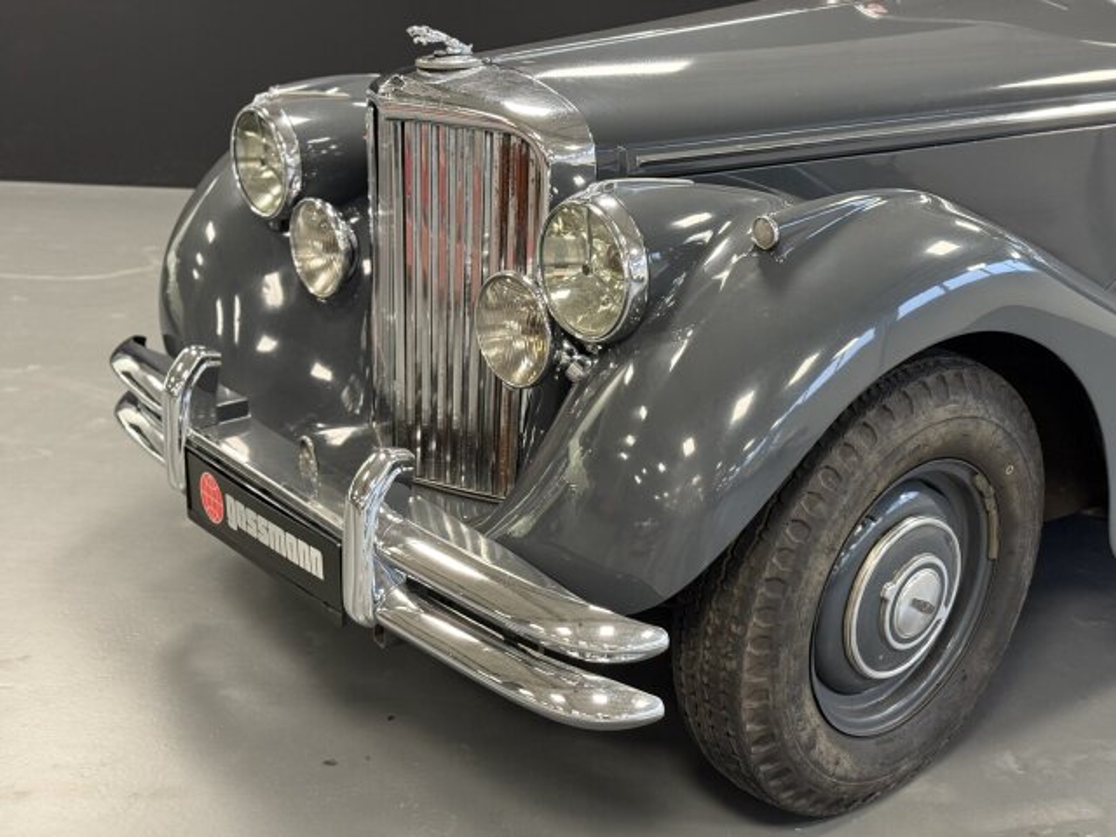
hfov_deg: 39.7
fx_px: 1547
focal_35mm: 48
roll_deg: -1.1
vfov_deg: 30.3
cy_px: 418
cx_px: 558
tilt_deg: -19.6
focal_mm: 6.76
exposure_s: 1/46
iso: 250
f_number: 1.78
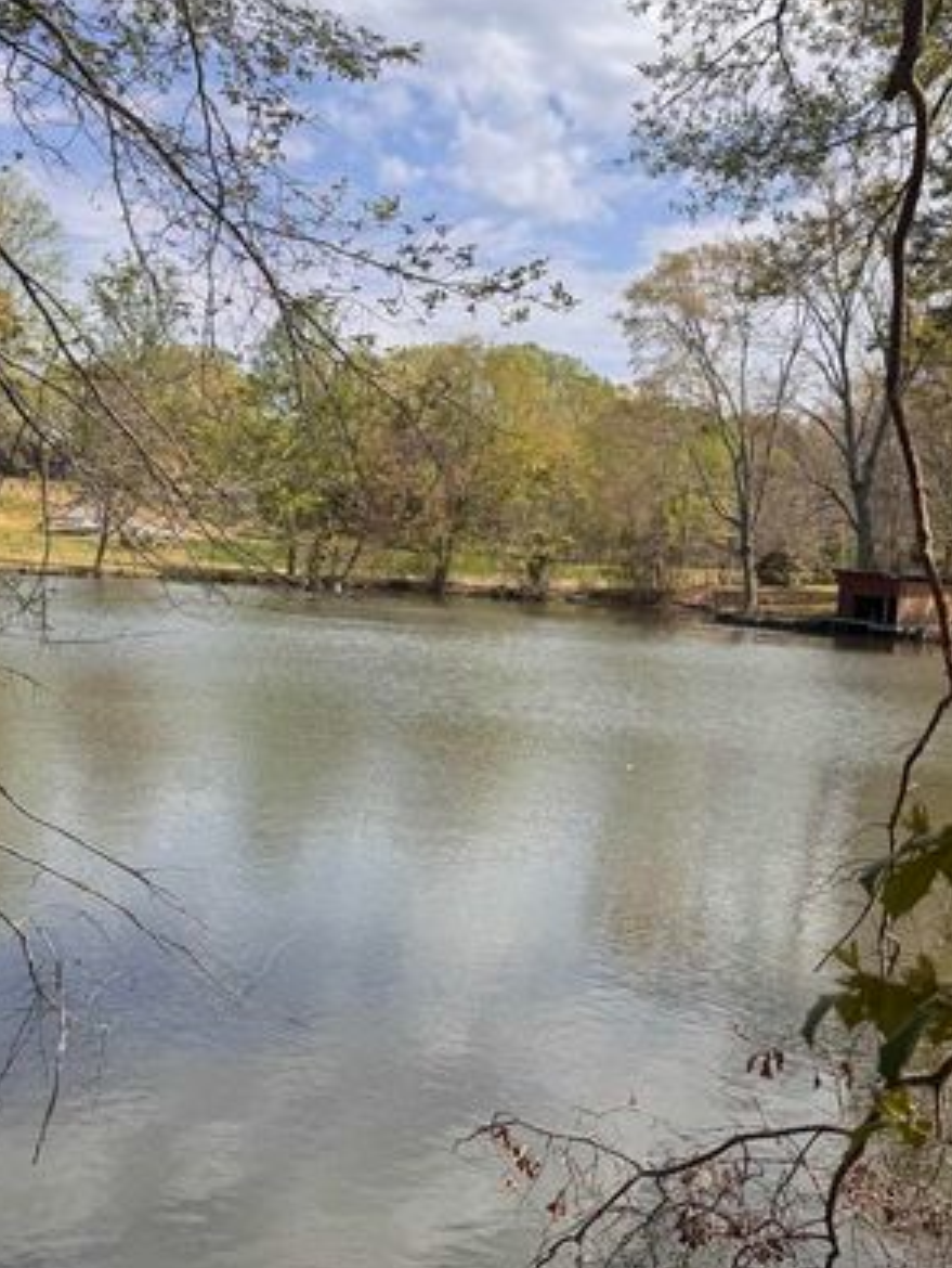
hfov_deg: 35.1
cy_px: 649
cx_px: 426
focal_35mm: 41
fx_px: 1502
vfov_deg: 45.7
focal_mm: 6.76
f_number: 1.78
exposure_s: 1/4950
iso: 80
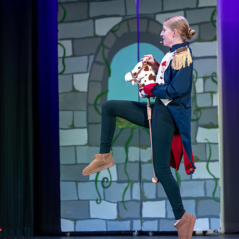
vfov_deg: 10.5
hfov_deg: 10.5
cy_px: 116
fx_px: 1304
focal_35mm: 167
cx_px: 148
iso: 400
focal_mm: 125
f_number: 2.8
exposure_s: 1/250
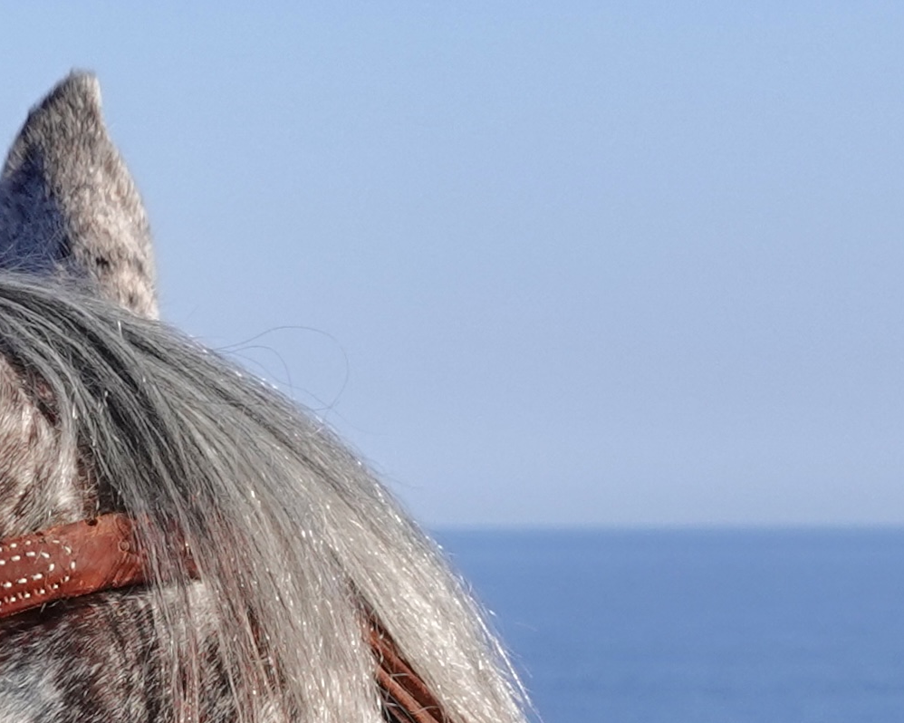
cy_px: 1318
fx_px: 5912
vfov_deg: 6.8
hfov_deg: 8.7
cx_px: 350
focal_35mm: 221
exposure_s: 1/250
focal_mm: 18.4
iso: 400
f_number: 4
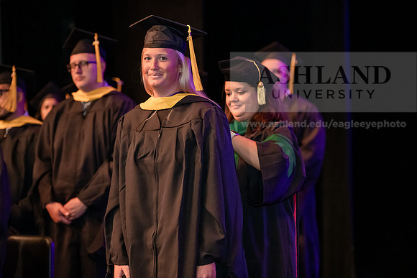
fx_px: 1298
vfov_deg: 12.2
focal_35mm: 112
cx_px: 208
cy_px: 139
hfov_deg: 18.3
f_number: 3.2
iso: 3200
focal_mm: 112
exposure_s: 1/200
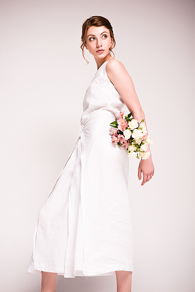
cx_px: 98
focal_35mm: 70
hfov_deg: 19.5
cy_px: 146
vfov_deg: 28.8
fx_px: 568
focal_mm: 70
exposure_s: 1/200
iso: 200
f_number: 5.6
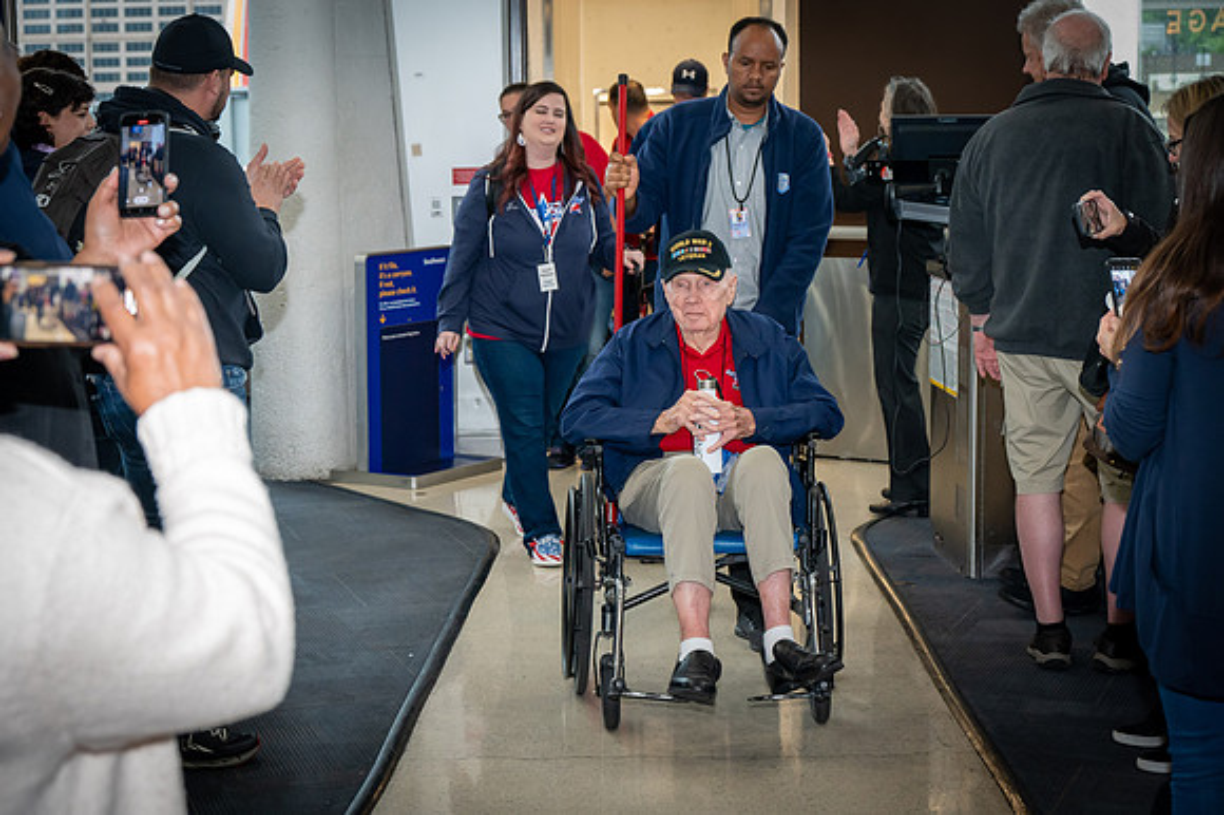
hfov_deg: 30.1
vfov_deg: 20.3
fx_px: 2277
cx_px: 612
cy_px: 408
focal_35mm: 67
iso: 4500
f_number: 6
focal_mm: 67
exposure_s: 1/100
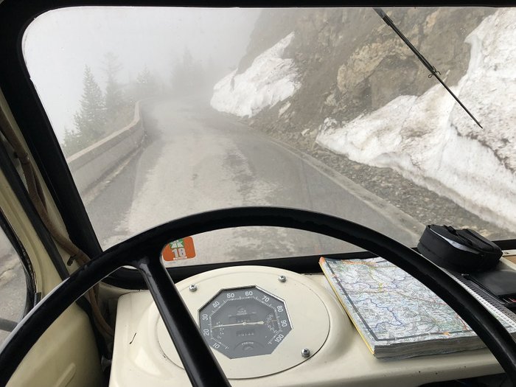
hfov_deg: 63.4
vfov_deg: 49.7
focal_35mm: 28
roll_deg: +2.0
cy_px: 194
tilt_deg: -20.2
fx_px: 417
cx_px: 258
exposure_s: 1/274
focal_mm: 3.99
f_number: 1.8
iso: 20
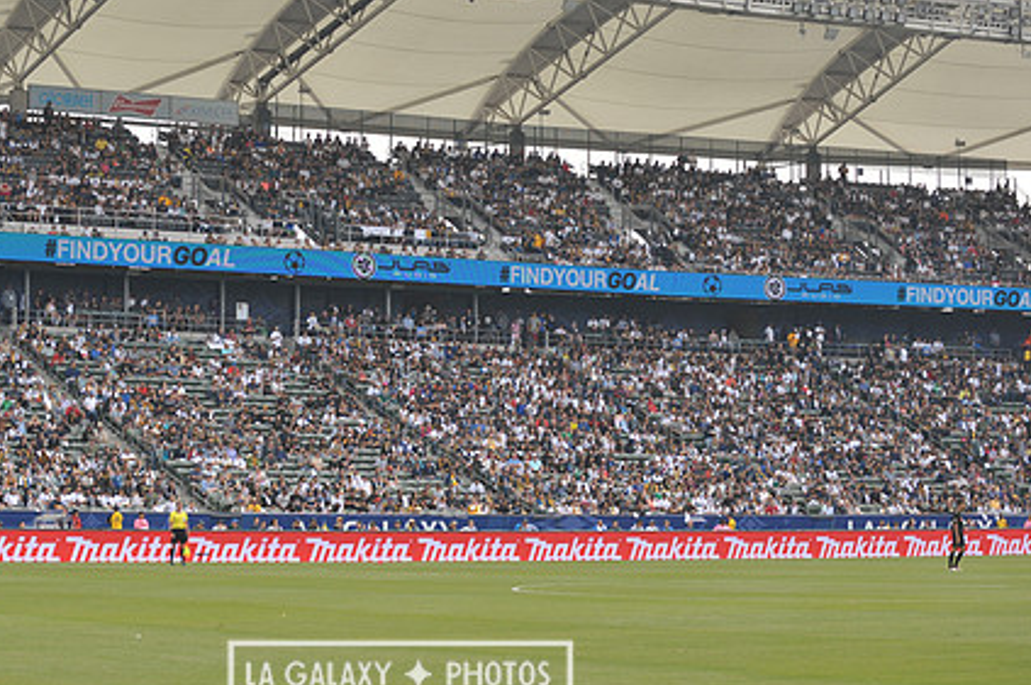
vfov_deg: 14.2
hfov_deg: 21.2
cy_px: 307
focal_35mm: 96
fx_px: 2746
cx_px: 400
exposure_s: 1/2500
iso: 320
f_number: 3.5
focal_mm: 70
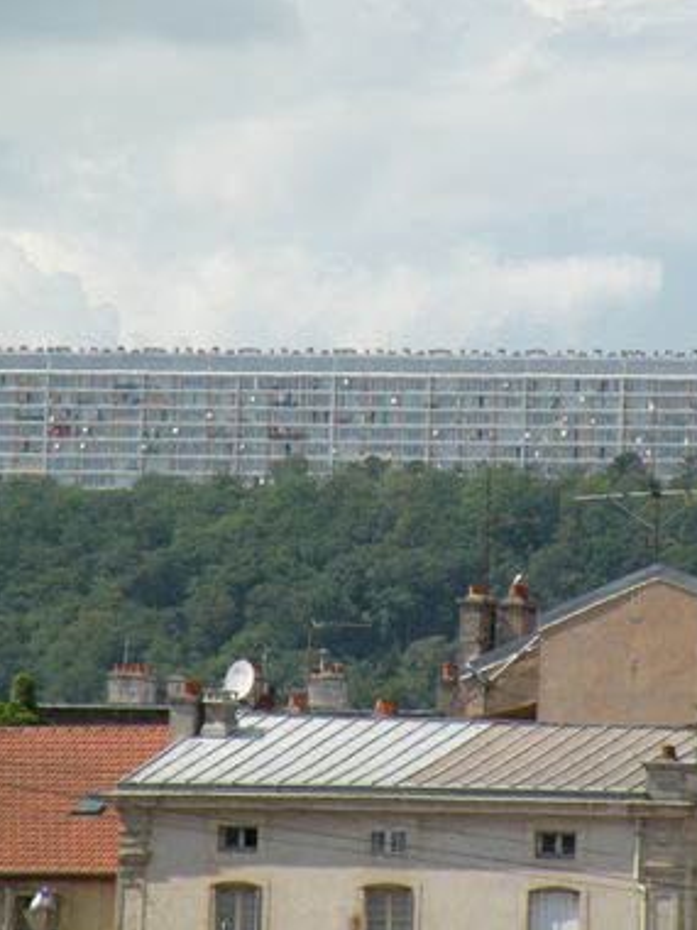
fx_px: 12135
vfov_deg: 4.4
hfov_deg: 3.3
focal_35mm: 452
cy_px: 466
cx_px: 408
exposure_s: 1/365
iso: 64
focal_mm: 59.6
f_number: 5.6
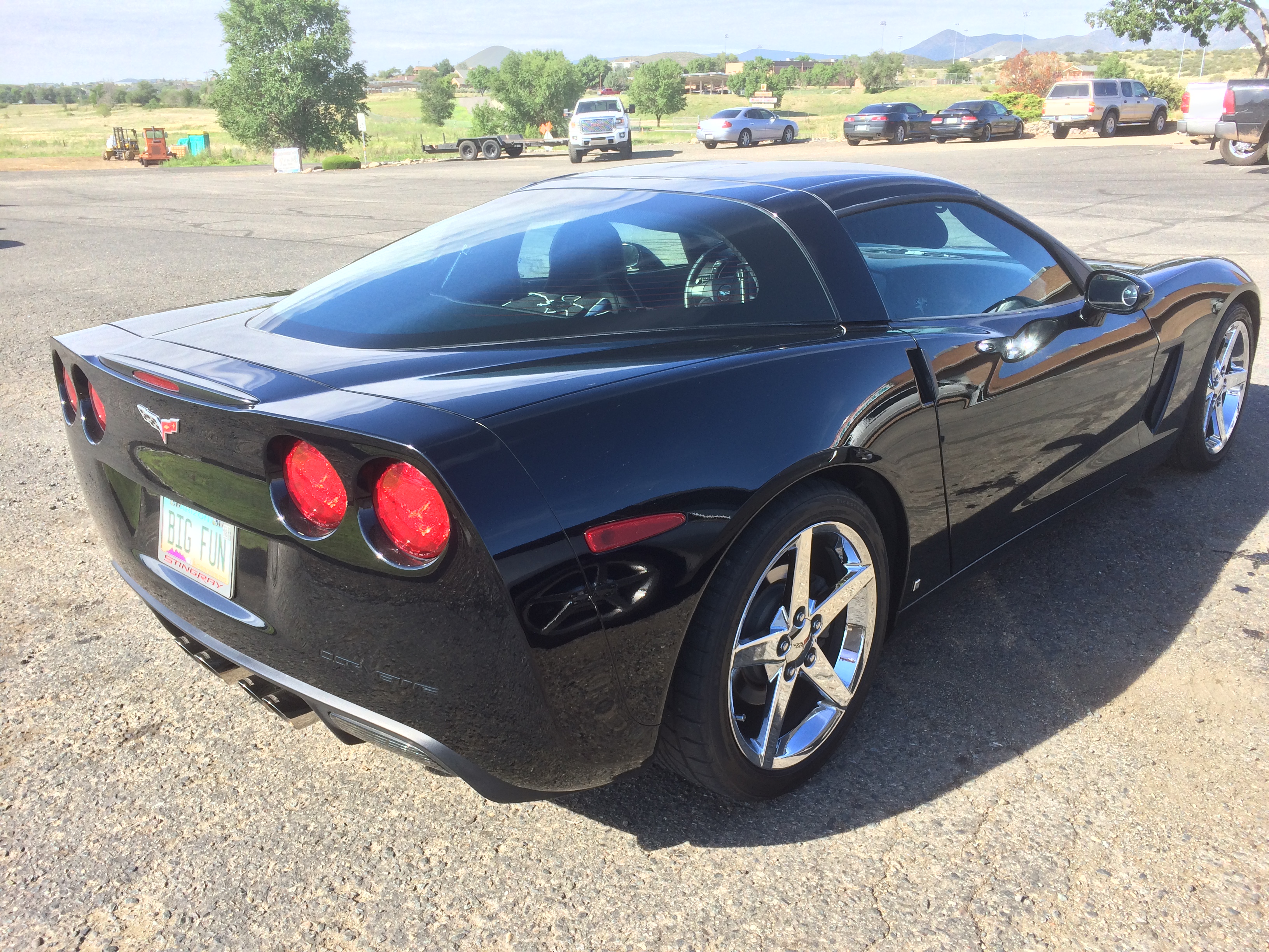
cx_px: 634
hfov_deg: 61.7
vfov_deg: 48.2
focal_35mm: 29
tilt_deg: -22.0
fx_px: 1063
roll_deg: +0.7
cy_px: 476
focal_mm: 4.15
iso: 32
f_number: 2.2
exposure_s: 1/533
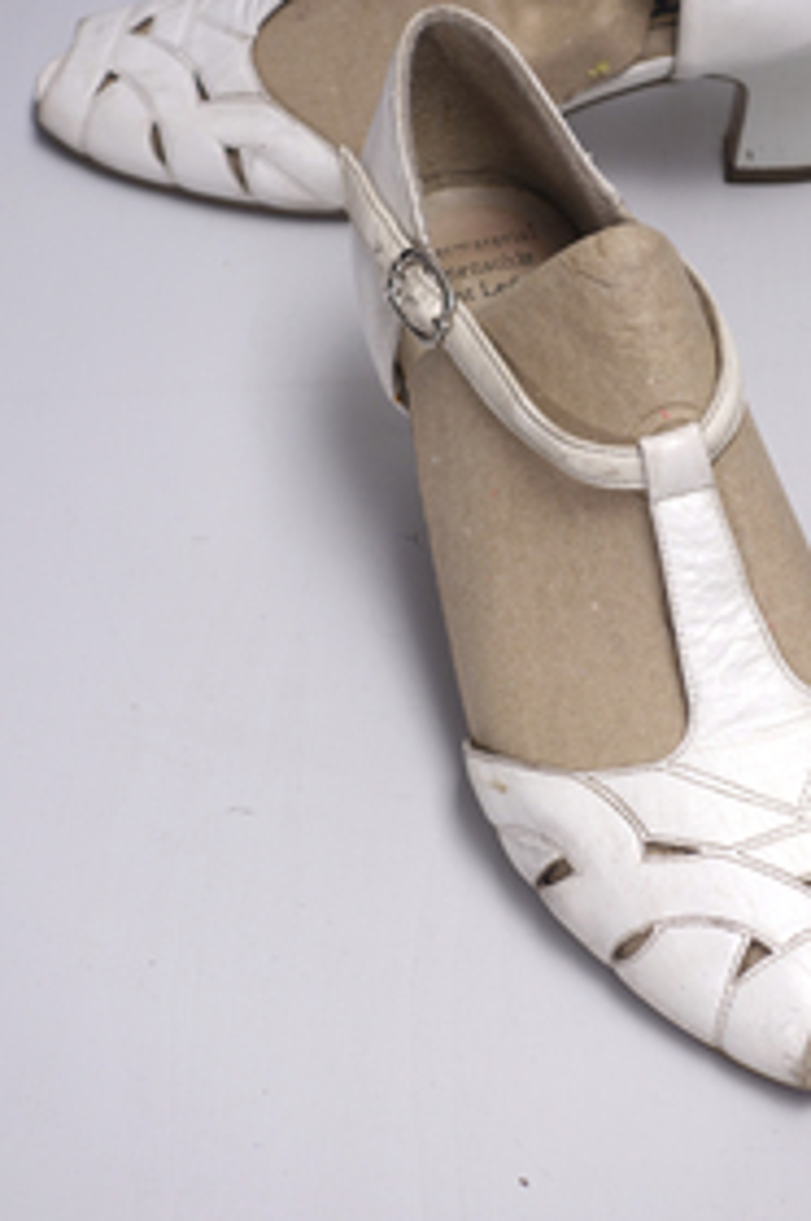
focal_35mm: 100
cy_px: 525
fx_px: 3387
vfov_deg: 20.4
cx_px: 521
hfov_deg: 13.6
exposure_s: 1/80
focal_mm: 26.57
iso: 200
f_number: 4.5
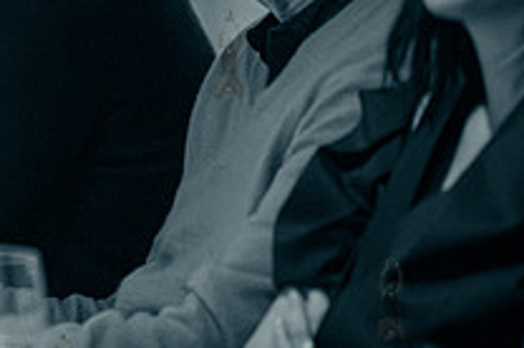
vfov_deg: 3.7
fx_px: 5392
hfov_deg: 5.5
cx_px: -98
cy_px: -68
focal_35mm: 371
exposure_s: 1/125
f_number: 2.8
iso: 16000
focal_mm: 131
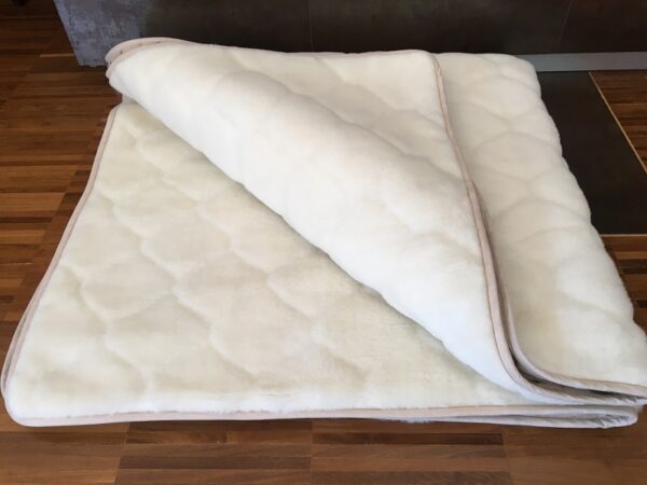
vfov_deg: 48.2
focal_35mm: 29
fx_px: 542
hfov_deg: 61.7
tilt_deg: -48.5
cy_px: 242
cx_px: 324
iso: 25
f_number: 2.2
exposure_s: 1/33
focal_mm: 4.15
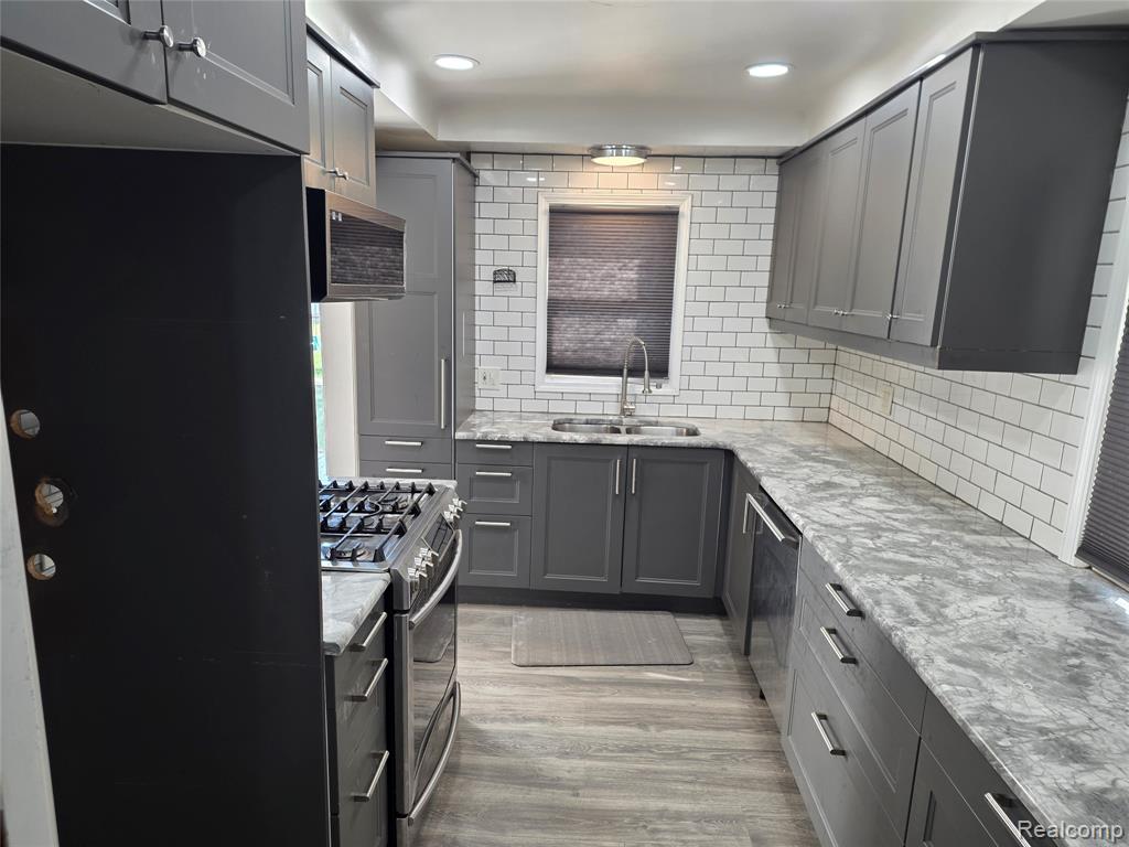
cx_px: 564
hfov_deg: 73.9
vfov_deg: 58.9
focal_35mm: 23
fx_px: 750
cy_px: 424
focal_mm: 6.25
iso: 125
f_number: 1.7
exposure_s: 1/120
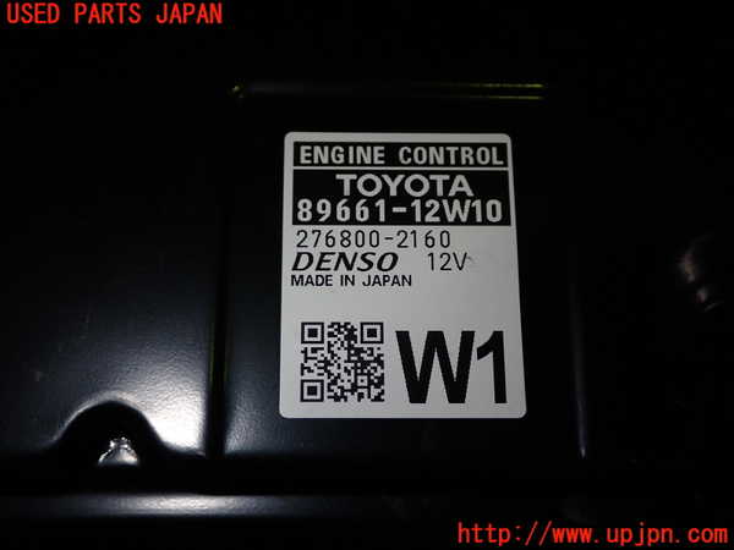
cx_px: 367
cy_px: 275
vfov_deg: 32.9
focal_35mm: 44
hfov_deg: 42.9
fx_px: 933
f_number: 9
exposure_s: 1/40
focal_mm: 7.84
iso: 200
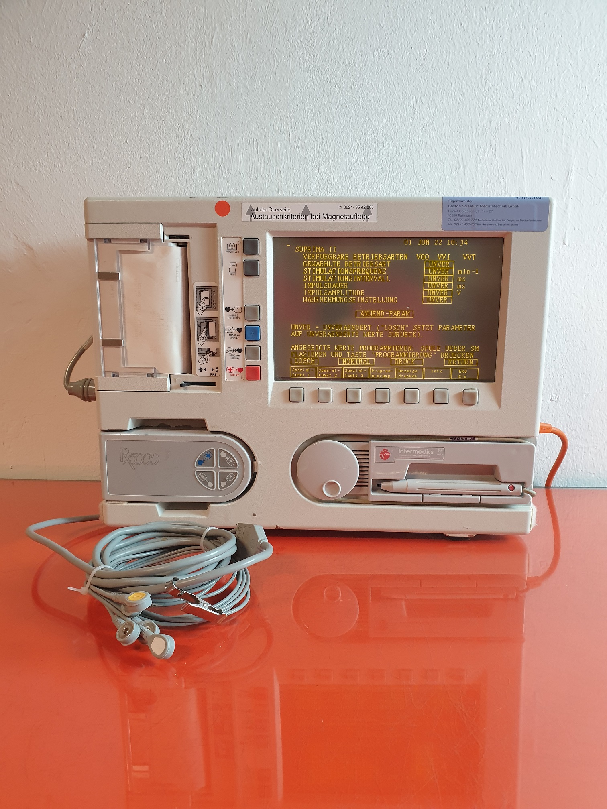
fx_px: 608
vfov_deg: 67.3
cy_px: 404
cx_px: 304
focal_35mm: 26
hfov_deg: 53.1
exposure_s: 1/50
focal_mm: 4.3
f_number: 2.4
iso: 200
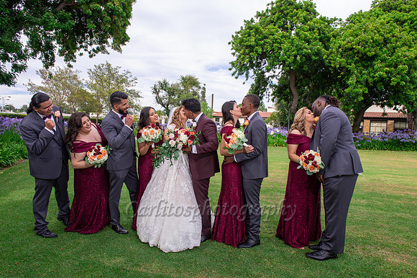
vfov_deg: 53.1
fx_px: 278
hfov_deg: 73.8
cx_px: 208
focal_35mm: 24
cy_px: 139
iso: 400
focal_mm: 24
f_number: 8
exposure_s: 1/250
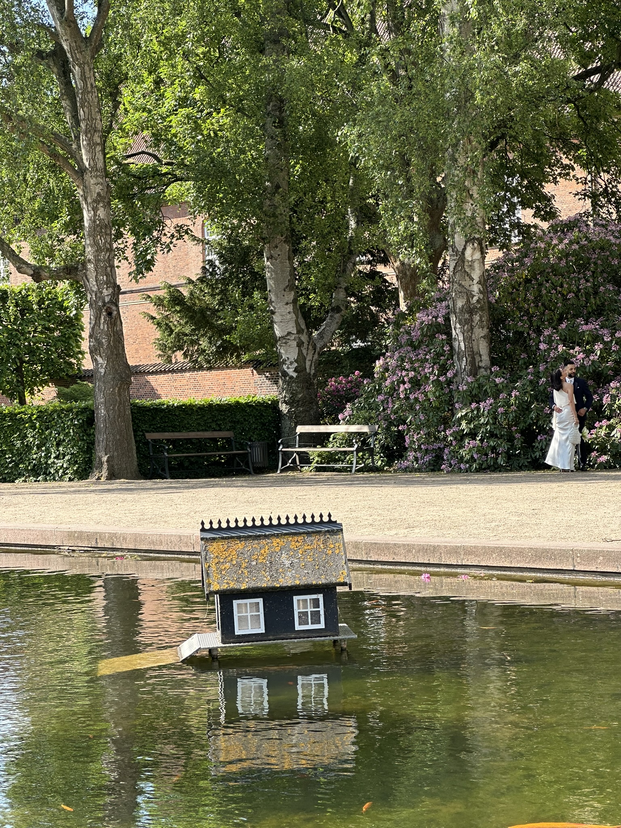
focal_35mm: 77
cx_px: 310
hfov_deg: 19.1
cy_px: 414
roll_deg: +1.6
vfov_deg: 25.3
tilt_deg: -0.1
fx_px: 1842
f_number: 2.8
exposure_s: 1/202
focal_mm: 9
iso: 32
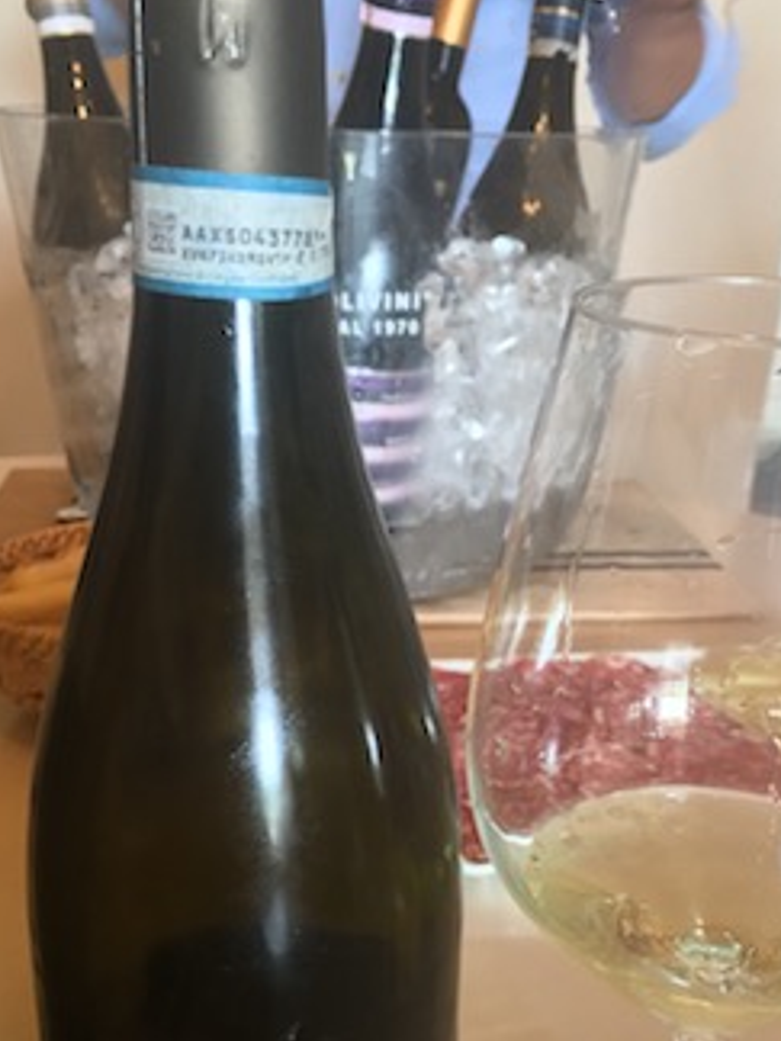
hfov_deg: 33.5
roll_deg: -2.7
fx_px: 1294
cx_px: 444
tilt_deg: -23.9
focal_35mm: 43
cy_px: 688
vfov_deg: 43.3
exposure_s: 1/25
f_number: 2.2
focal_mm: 4.15
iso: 200
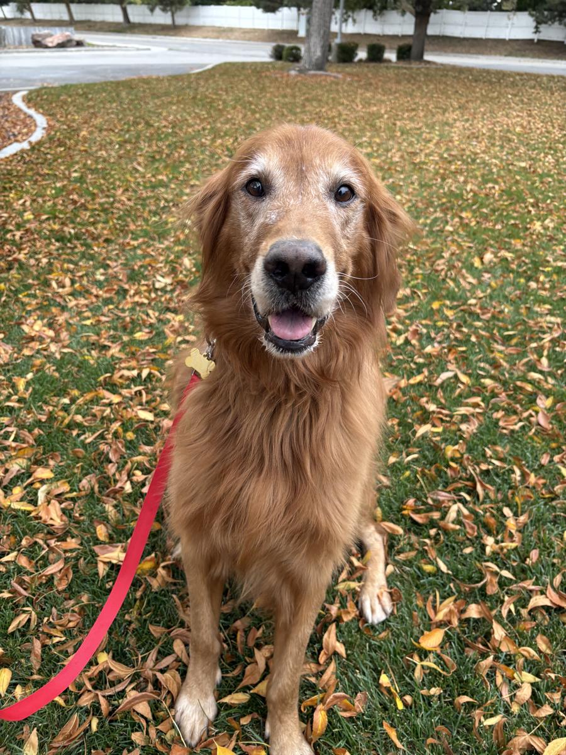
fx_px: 567
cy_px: 378
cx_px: 283
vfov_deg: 67.3
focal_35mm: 26
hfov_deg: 53.1
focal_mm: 5.96
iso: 125
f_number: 1.6
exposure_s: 1/121
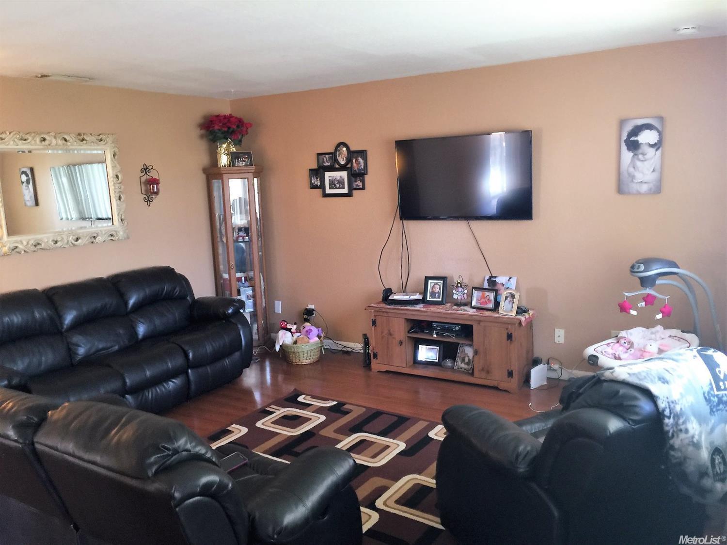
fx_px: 609
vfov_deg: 48.2
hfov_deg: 61.7
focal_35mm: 29
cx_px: 364
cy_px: 272
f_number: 2.2
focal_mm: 4.15
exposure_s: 1/4
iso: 64
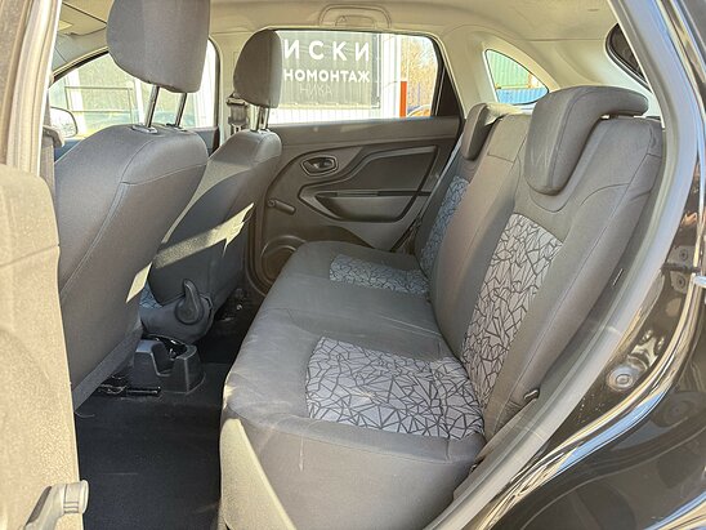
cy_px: 265
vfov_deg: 56.8
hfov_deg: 71.6
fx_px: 489
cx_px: 353
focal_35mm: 24
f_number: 1.78
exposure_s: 1/92
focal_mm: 6.76
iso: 200
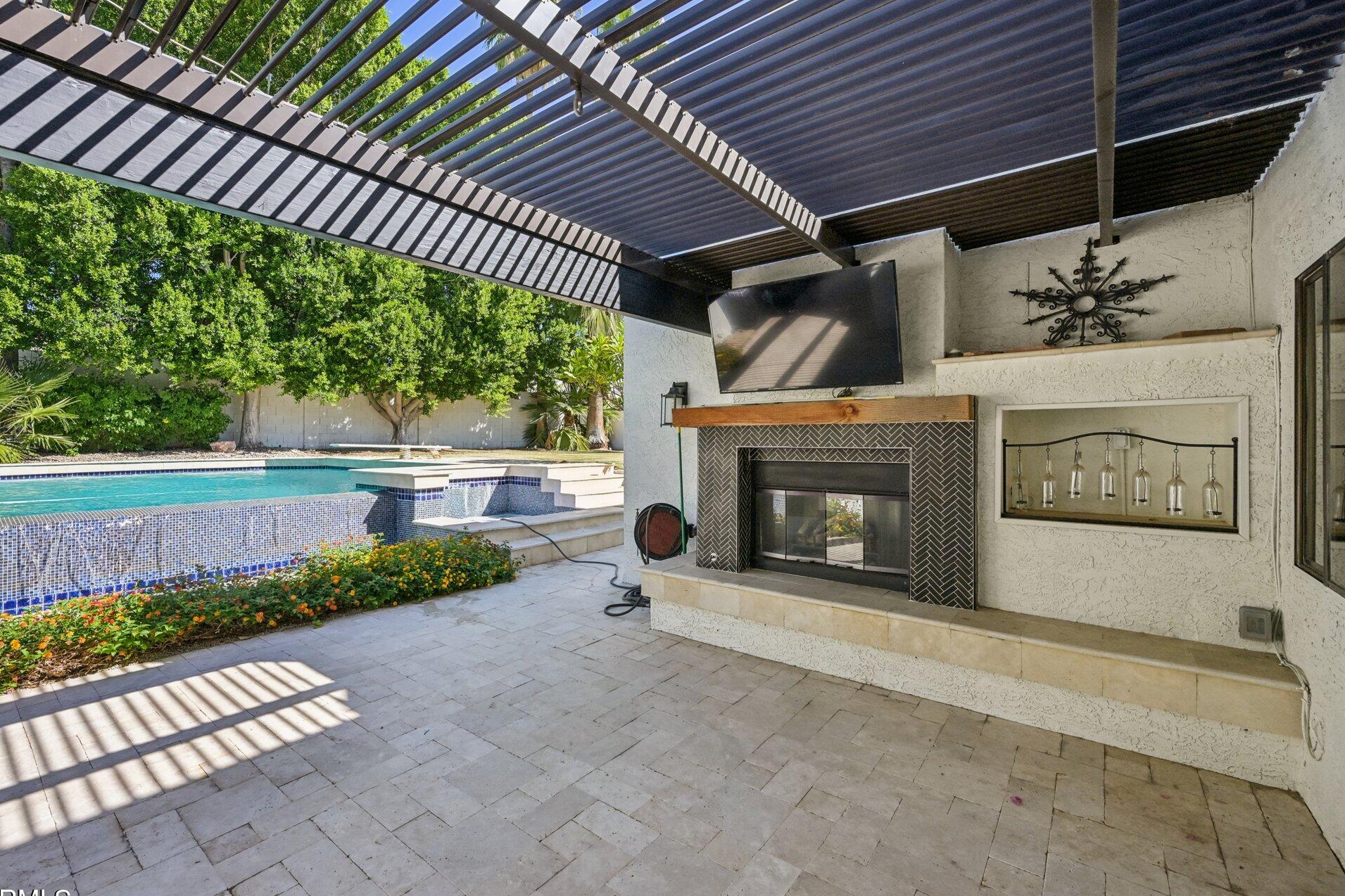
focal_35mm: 15
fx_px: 560
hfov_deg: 100.3
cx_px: 630
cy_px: 464
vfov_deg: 77.3
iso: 500
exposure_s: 1/640
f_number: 8
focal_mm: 14
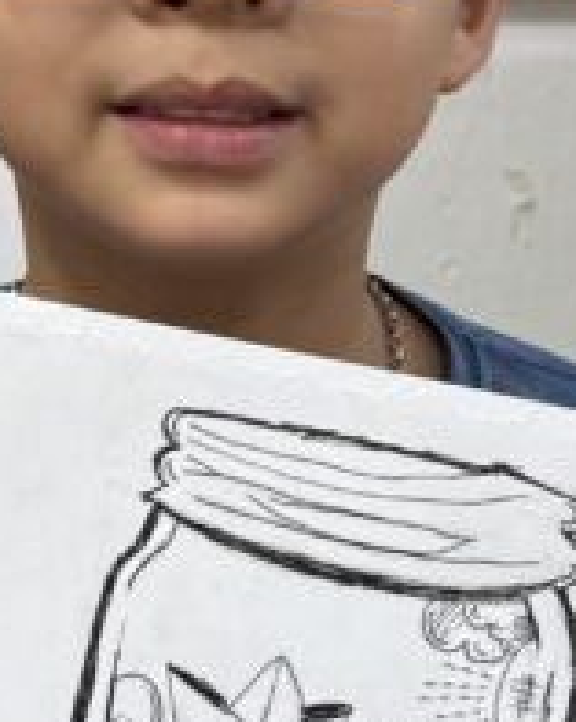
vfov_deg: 16.0
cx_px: 242
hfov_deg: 12.9
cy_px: 88
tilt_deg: -7.7
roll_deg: -1.3
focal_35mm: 119
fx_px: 2542
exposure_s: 1/100
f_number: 1.78
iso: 100
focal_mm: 6.76
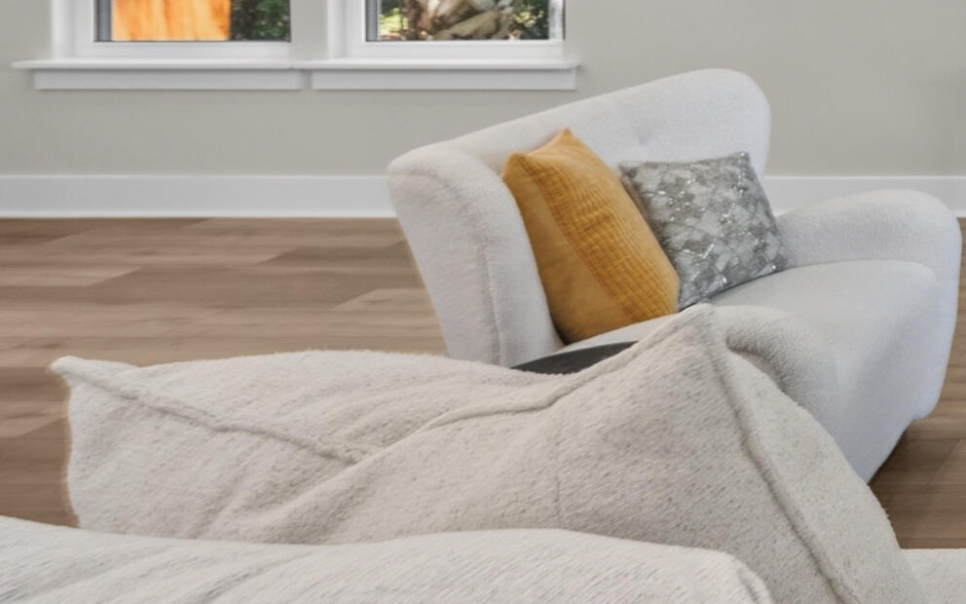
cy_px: -6
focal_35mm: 37
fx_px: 974
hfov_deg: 32.1
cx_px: 1367
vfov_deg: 31.7
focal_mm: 12
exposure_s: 1/6
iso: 400
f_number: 7.1
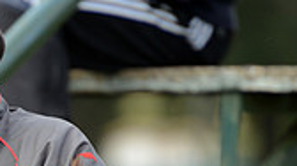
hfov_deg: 2.2
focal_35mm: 977
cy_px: 280
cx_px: -44
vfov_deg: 1.2
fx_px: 7684
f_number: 4
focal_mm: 270
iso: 400
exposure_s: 1/320
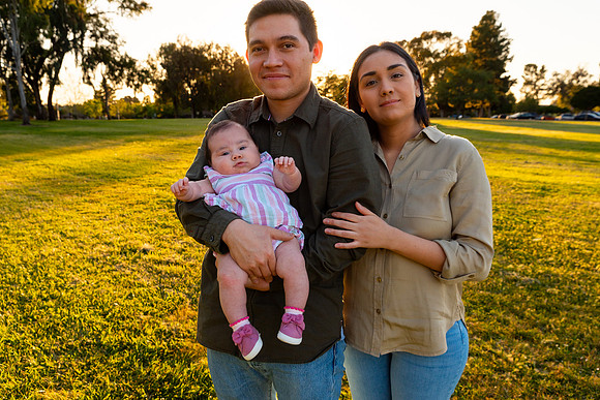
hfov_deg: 58.7
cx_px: 300
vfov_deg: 41.1
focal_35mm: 32
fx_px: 533
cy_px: 200
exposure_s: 1/320
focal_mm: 32
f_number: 6.3
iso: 64
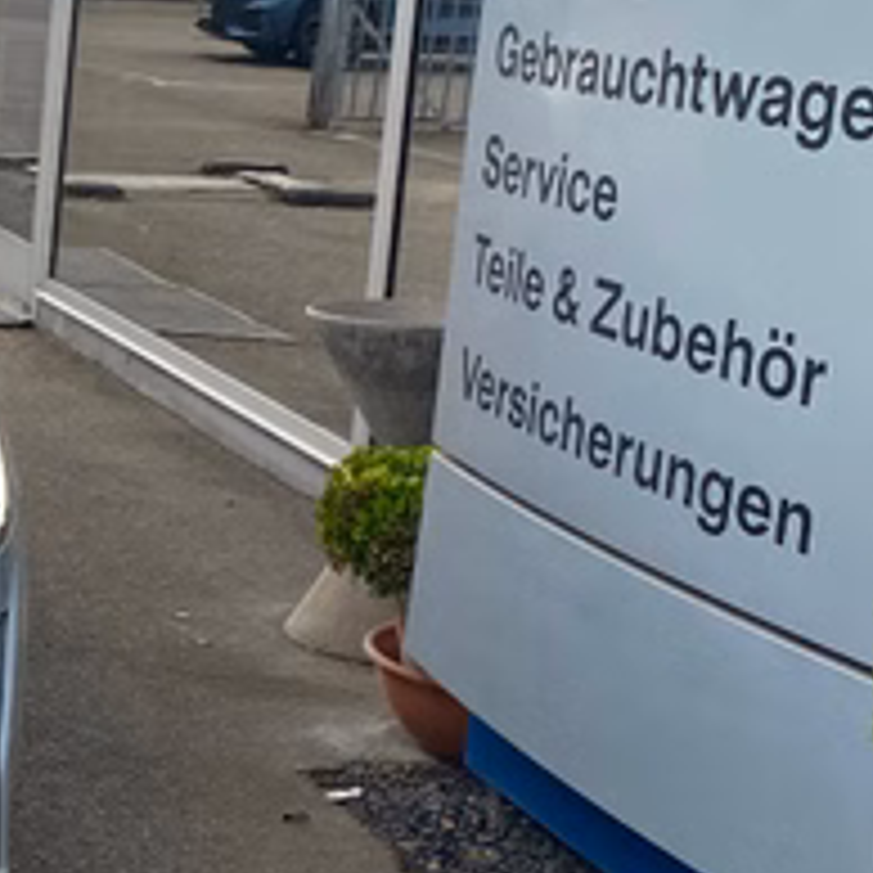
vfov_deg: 18.3
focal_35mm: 95
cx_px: -639
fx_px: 2711
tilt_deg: -8.5
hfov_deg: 15.9
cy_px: 446
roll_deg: -1.7
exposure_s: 1/1504
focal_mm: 4.25
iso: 32
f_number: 1.8
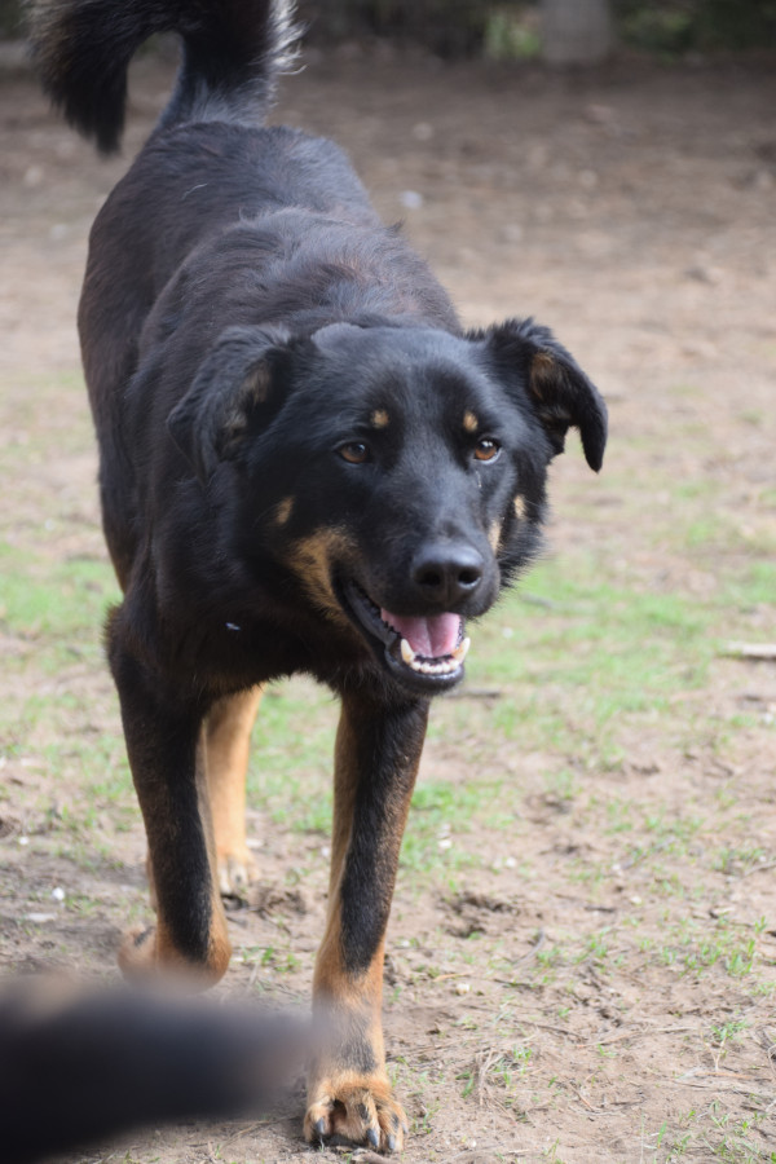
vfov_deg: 17.1
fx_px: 3880
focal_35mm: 120
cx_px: 388
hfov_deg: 11.4
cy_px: 582
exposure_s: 1/500
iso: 800
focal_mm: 80
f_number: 5.3
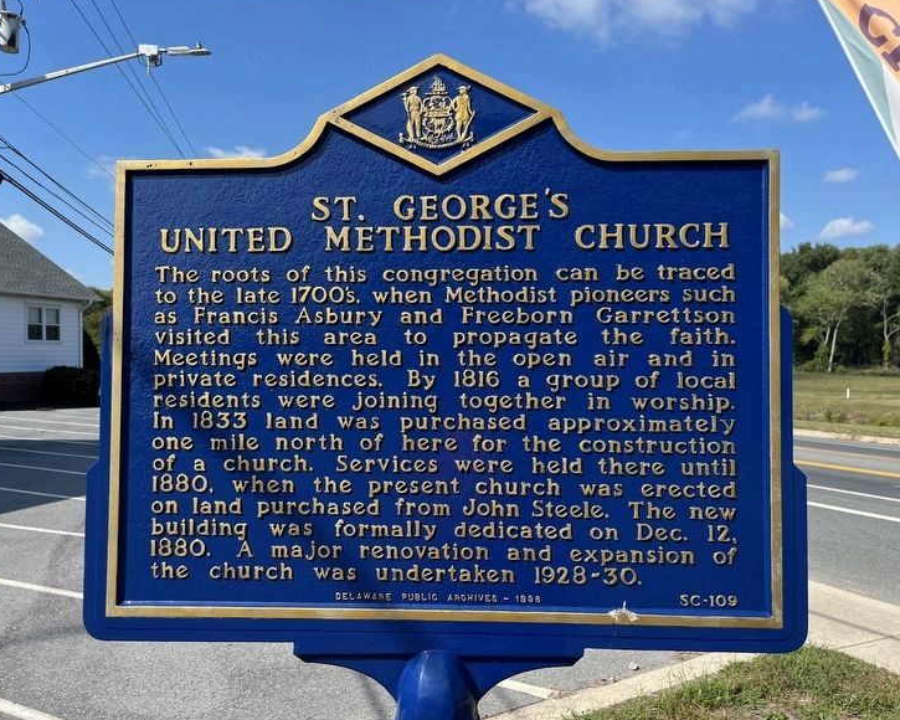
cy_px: 356
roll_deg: +0.2
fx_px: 746
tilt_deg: +1.4
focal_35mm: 28
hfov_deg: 62.2
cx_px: 443
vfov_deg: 51.5
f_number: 1.6
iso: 50
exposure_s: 1/1957
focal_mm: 5.1
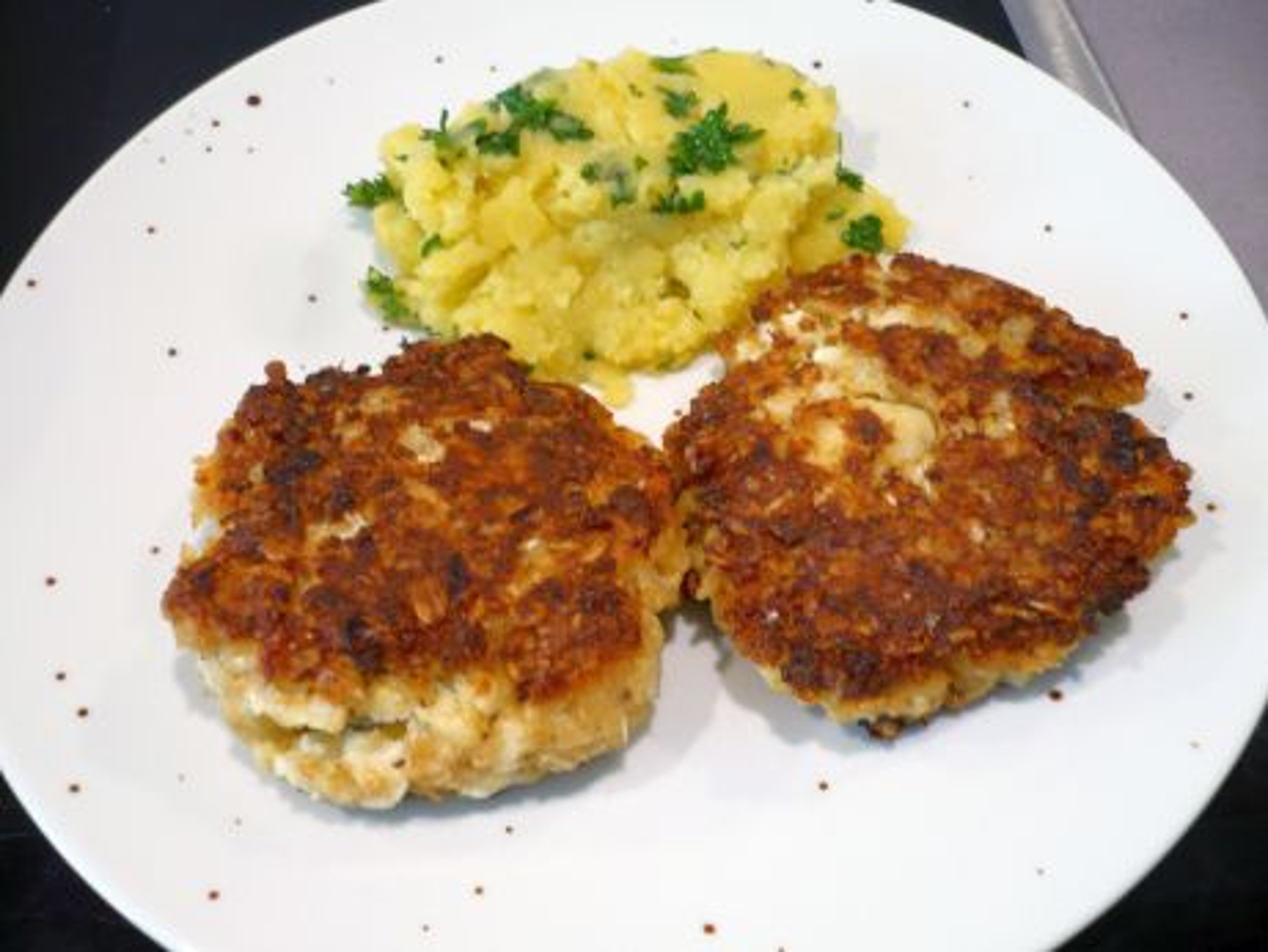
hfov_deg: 52.6
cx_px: 634
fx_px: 1282
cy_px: 476
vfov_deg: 40.7
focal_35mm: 35
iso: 160
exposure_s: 1/30
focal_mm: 5.8
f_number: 2.8
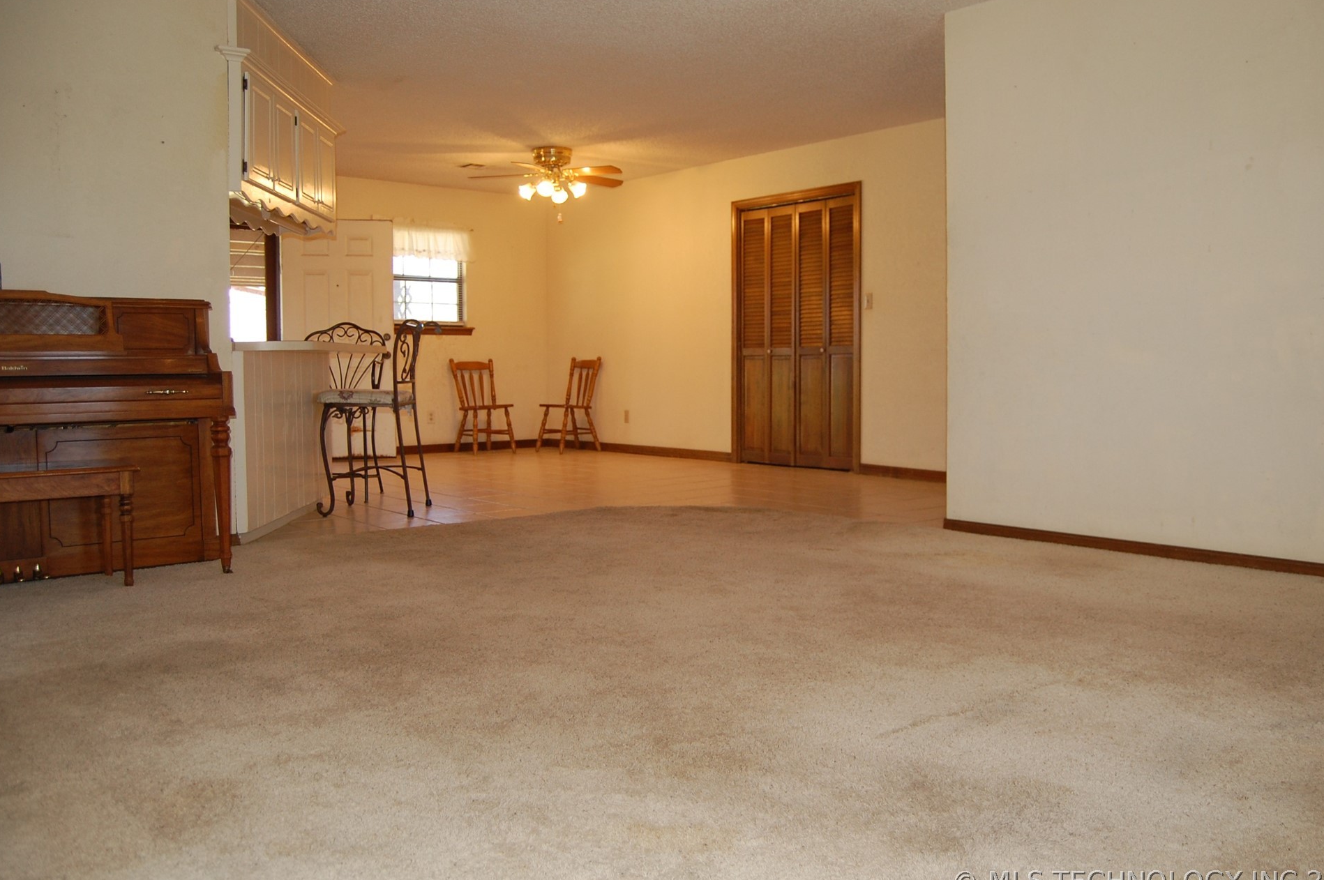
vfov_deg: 44.9
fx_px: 1066
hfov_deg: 63.7
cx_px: 671
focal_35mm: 29
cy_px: 430
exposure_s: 1/60
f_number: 3.5
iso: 400
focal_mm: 18
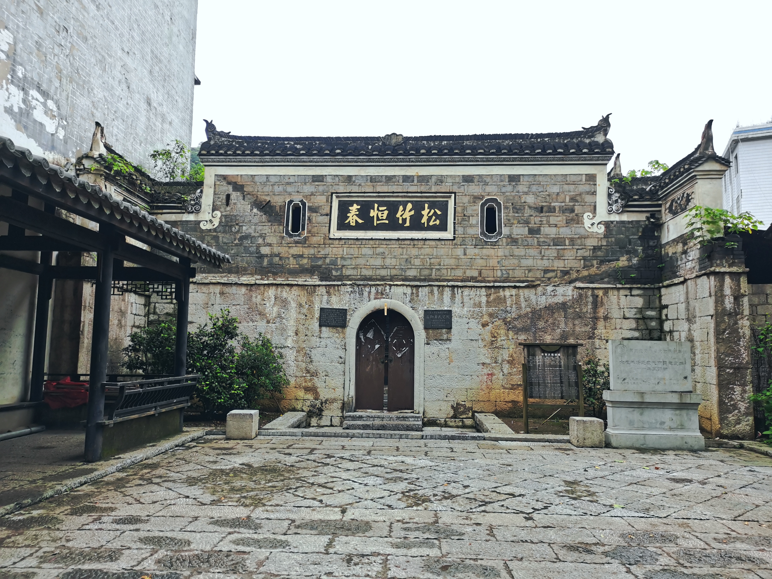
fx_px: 602
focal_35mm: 27
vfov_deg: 51.4
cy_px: 290
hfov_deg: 65.3
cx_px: 386
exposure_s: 1/409
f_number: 1.8
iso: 50
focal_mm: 5.58
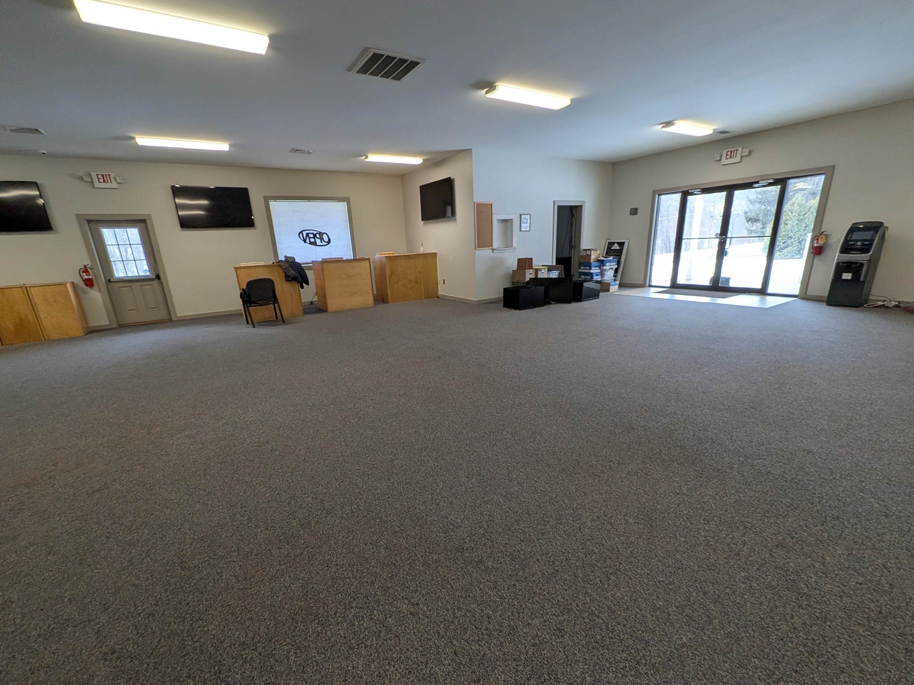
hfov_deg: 102.1
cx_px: 451
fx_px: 370
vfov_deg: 85.6
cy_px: 361
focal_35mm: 14
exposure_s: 1/60
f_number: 2.2
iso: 88
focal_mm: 1.54
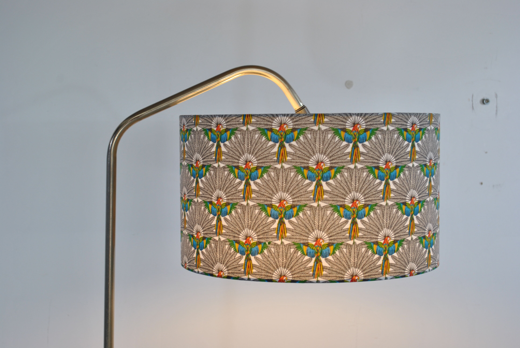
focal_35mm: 63
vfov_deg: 21.6
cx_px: 260
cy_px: 174
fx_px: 911
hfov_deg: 31.9
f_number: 5.3
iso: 200
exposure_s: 1/30
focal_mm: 42
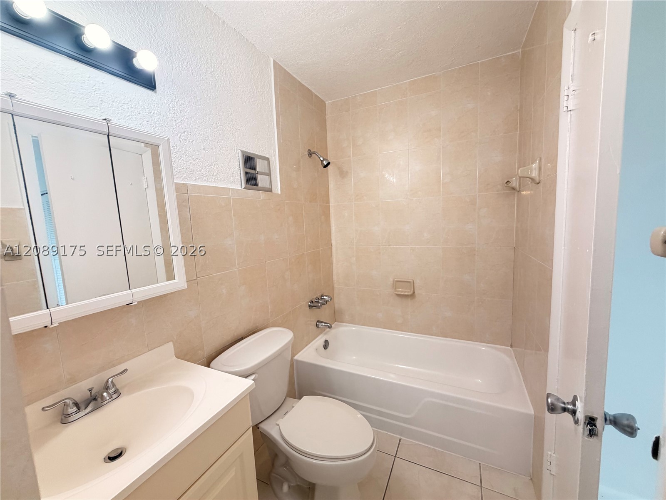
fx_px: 269
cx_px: 333
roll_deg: +1.8
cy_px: 250
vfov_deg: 85.7
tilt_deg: -7.4
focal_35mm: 14
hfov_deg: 102.1
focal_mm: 2.22
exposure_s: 1/120
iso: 200
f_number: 2.2
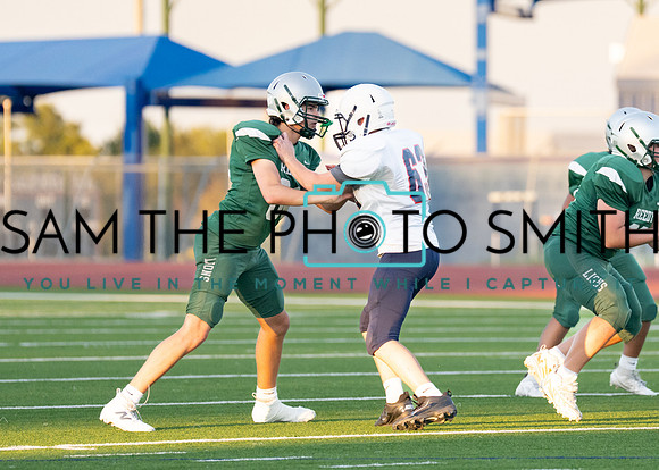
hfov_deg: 4.5
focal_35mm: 448
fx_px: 8382
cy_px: 175
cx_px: 432
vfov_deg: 3.2
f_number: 2.8
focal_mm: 200
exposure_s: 1/2500
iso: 1000
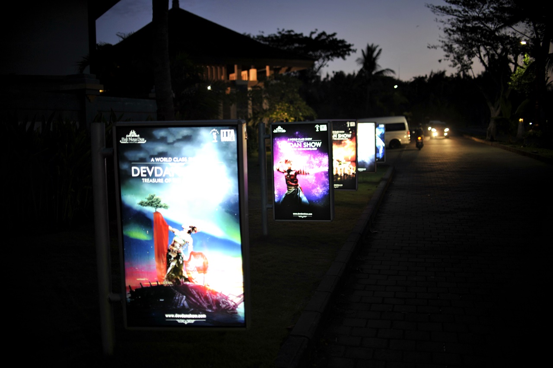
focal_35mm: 35
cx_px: 276
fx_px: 537
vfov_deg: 37.8
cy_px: 184
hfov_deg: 54.5
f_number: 1.8
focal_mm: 35
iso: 360
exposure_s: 1/50
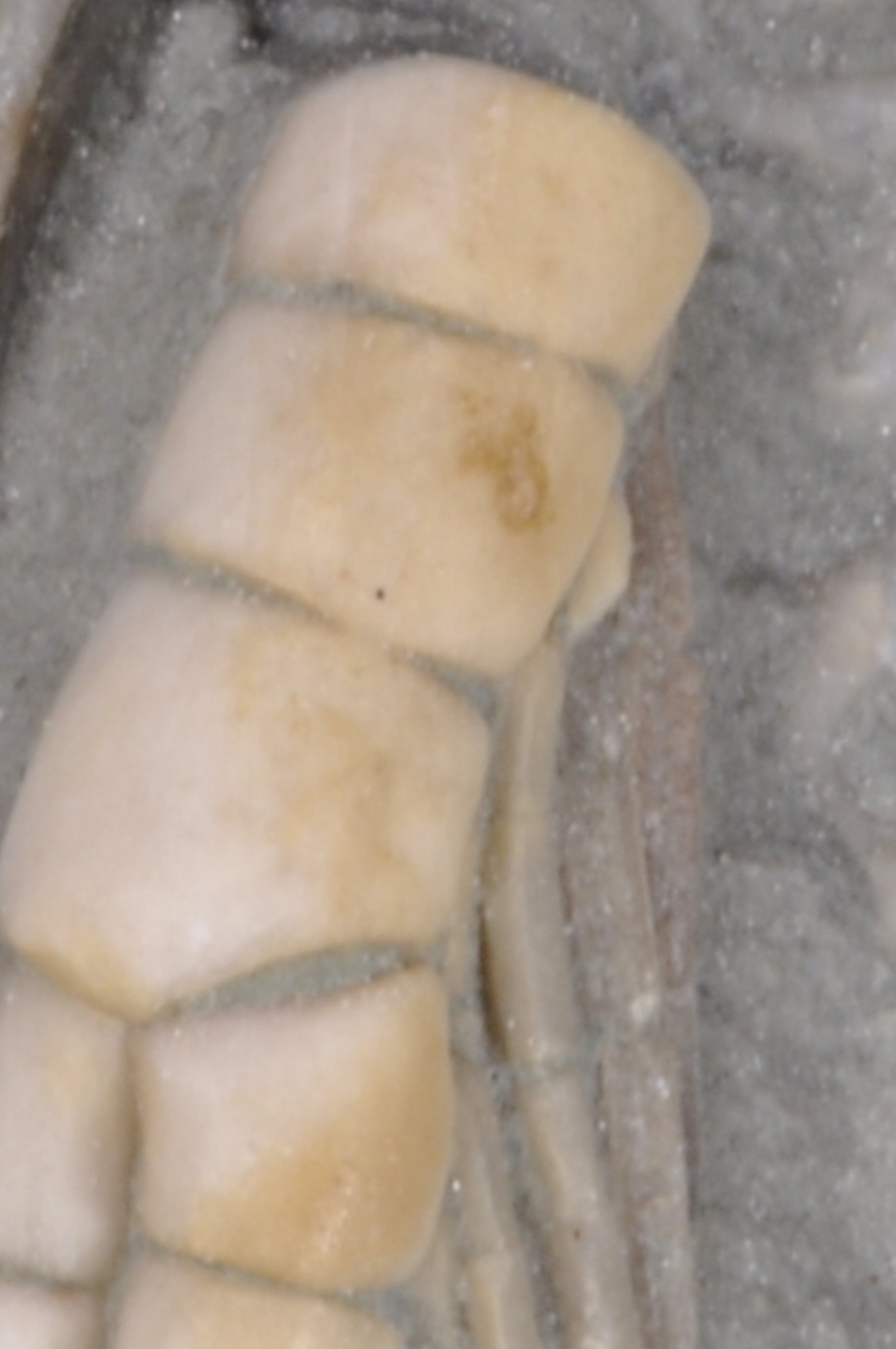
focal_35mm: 398
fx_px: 14893
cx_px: 13
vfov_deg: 5.2
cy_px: -414
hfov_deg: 3.4
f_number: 51
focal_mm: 60
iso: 200
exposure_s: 1/13
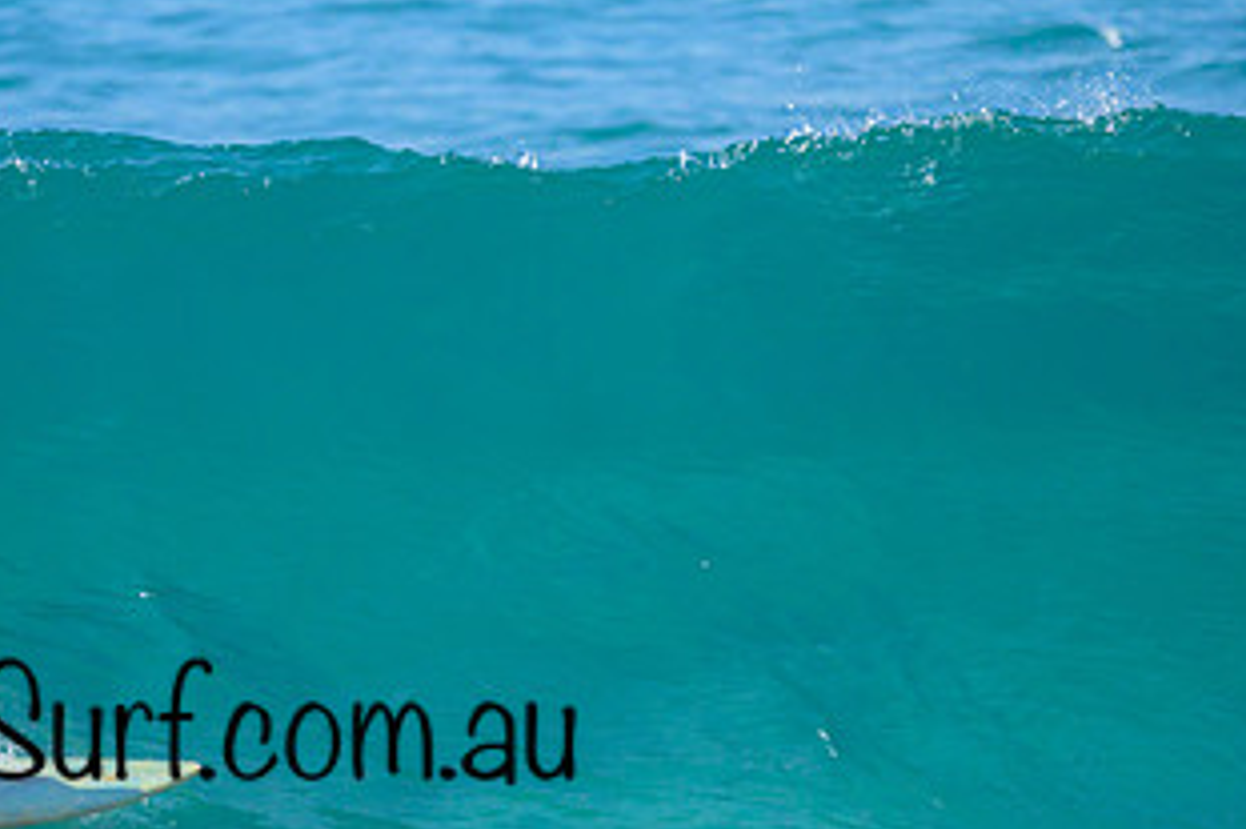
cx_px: 181
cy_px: 492
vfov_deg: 0.7
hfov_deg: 1.0
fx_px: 71085
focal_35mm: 2055
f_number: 6.3
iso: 500
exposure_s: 1/3200
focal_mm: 800
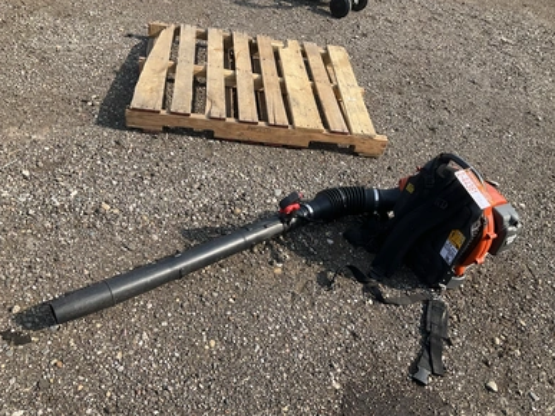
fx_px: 481
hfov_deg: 60.0
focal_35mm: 30
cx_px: 283
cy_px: 209
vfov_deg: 46.8
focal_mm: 3
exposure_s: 1/842
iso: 25
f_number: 1.8
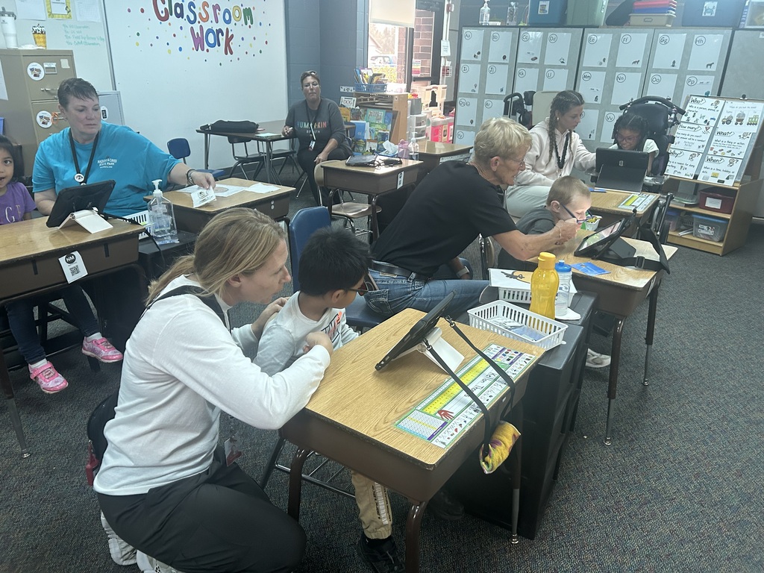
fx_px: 574
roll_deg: -2.2
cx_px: 382
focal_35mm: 26
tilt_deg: -22.5
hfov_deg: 67.3
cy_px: 286
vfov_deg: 53.1
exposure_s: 1/60
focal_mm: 5.7
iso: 200
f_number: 1.5
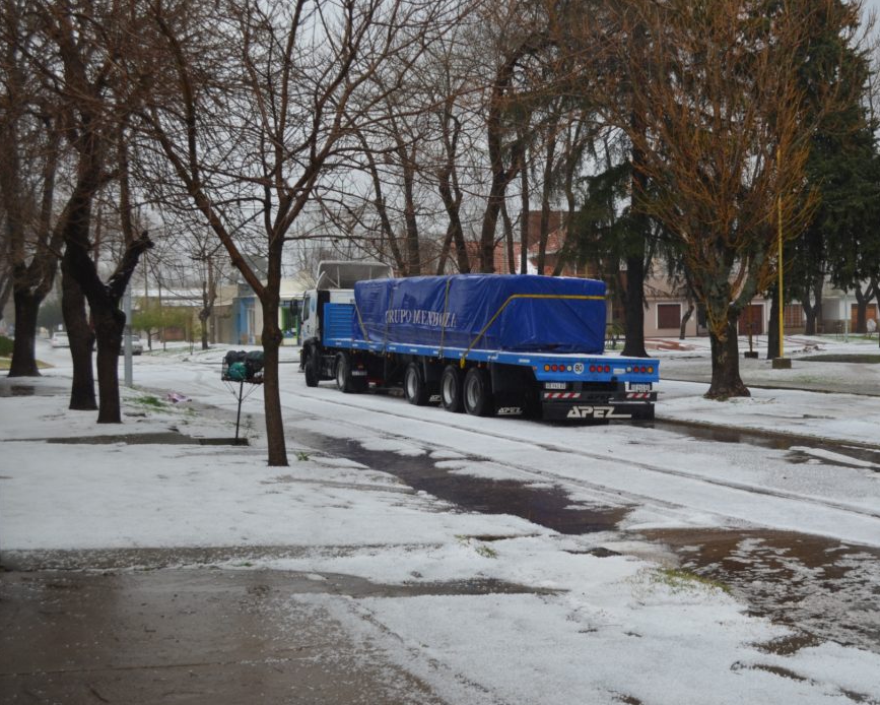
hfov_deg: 40.9
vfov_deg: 33.4
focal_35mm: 45
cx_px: 539
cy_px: 358
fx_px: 1172
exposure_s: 1/160
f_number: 6.3
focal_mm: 26
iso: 200
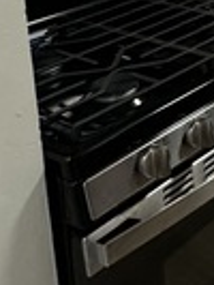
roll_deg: -1.2
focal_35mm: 70
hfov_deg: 14.6
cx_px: 499
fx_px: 576
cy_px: -119
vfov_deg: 23.4
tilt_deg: -8.4
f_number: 2.2
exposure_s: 1/60
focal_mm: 2.22
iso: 320
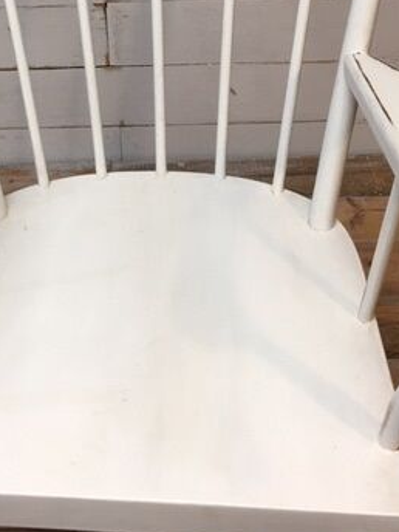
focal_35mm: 54
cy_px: 156
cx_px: 144
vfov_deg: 35.0
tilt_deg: -34.1
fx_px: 830
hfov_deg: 26.9
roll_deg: +0.8
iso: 40
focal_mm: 4.15
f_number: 2.2
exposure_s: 1/33
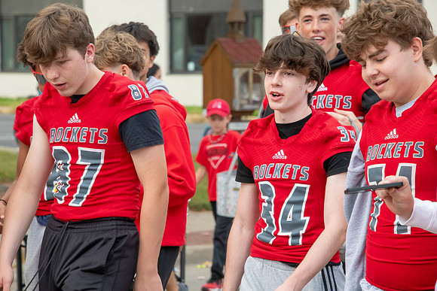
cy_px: 146
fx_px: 2792
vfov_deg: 6.0
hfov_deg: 8.9
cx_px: 218
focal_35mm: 230
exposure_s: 1/250
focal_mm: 230
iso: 3200
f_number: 11
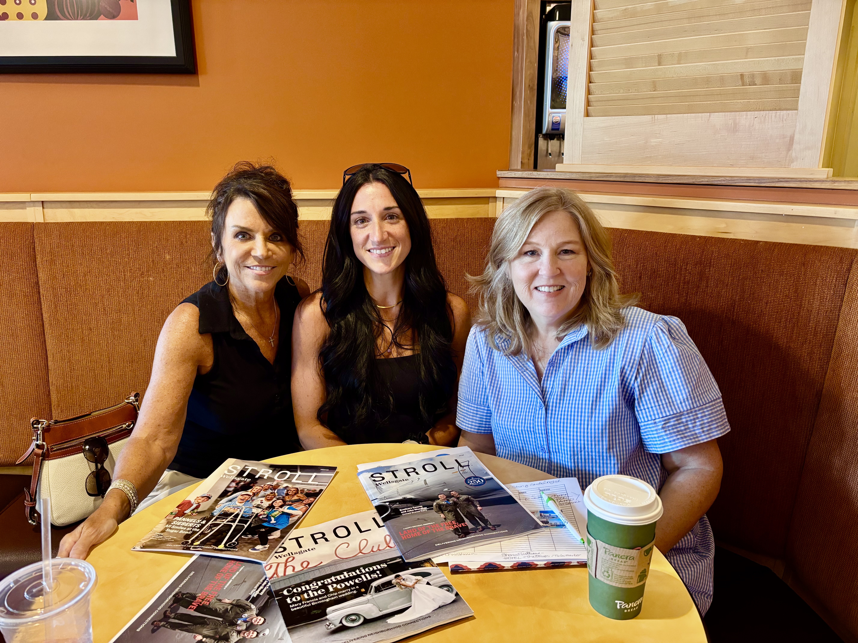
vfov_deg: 53.1
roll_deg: +0.2
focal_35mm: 26
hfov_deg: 67.3
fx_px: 644
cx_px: 429
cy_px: 322
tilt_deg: -14.9
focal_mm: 5.96
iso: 400
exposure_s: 1/40
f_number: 1.6
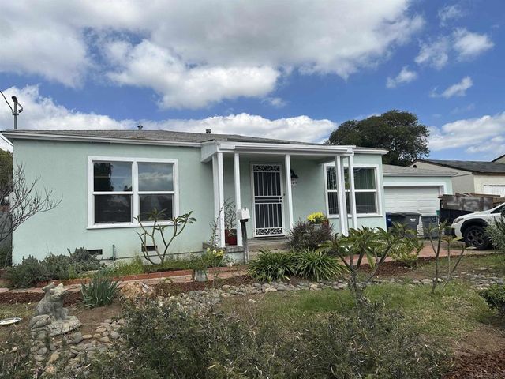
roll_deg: +2.2
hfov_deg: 71.6
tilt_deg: +4.9
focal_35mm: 24
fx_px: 350
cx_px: 252
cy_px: 190
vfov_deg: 56.8
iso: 80
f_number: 1.78
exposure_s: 1/6211
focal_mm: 6.86
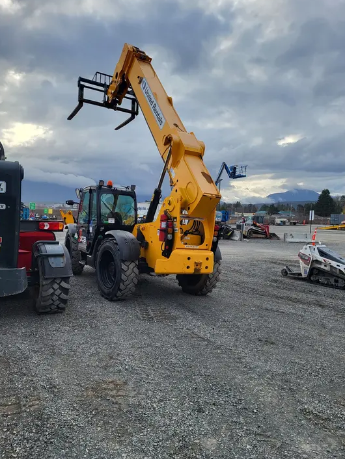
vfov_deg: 65.3
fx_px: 359
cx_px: 176
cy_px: 234
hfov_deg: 51.4
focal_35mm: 27
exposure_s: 1/792
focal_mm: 5.4
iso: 40
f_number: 1.8
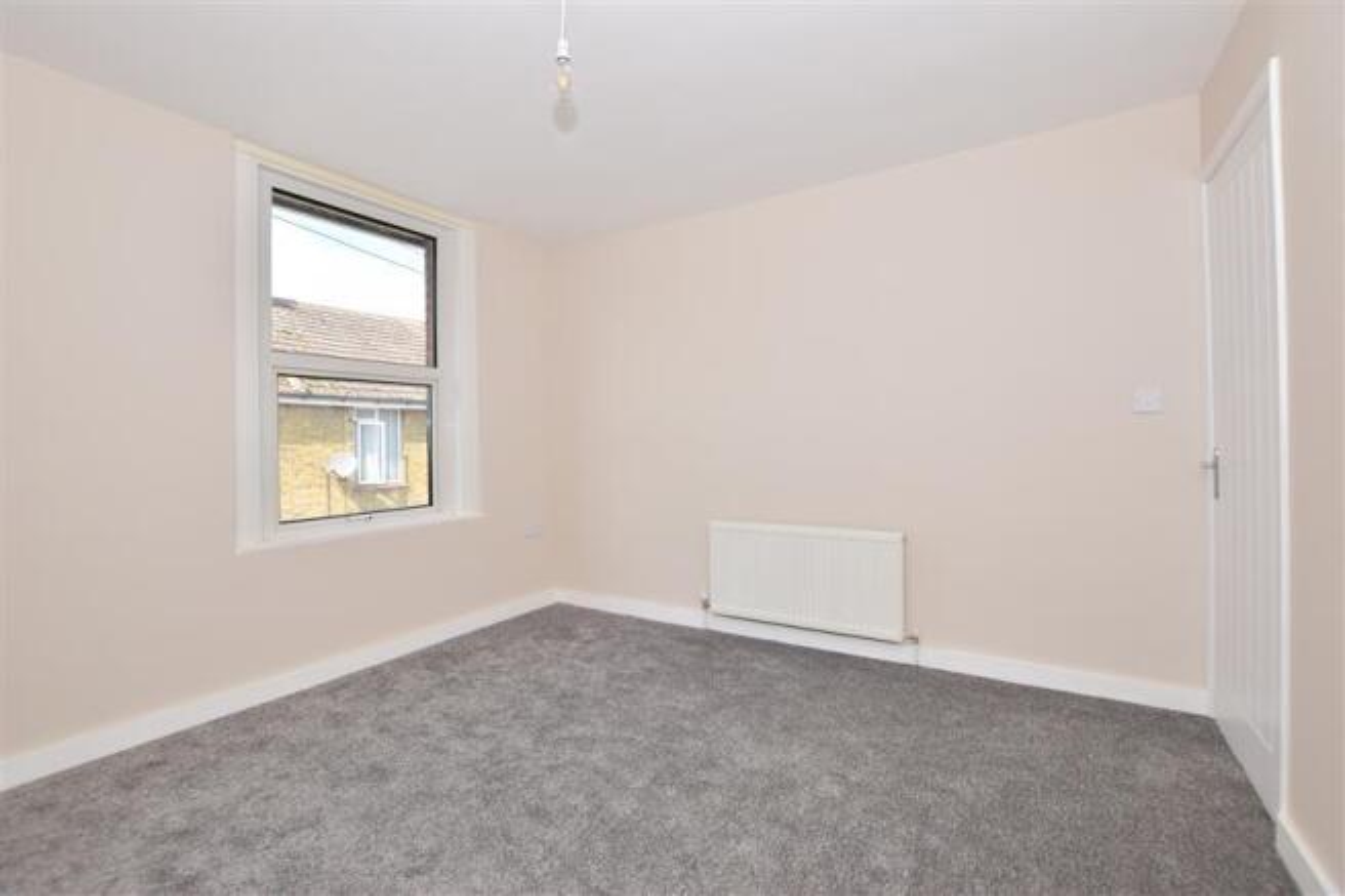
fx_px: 560
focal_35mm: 15
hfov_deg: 100.4
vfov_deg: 77.3
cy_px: 448
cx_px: 672
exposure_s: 1/200
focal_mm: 10
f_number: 8
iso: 200
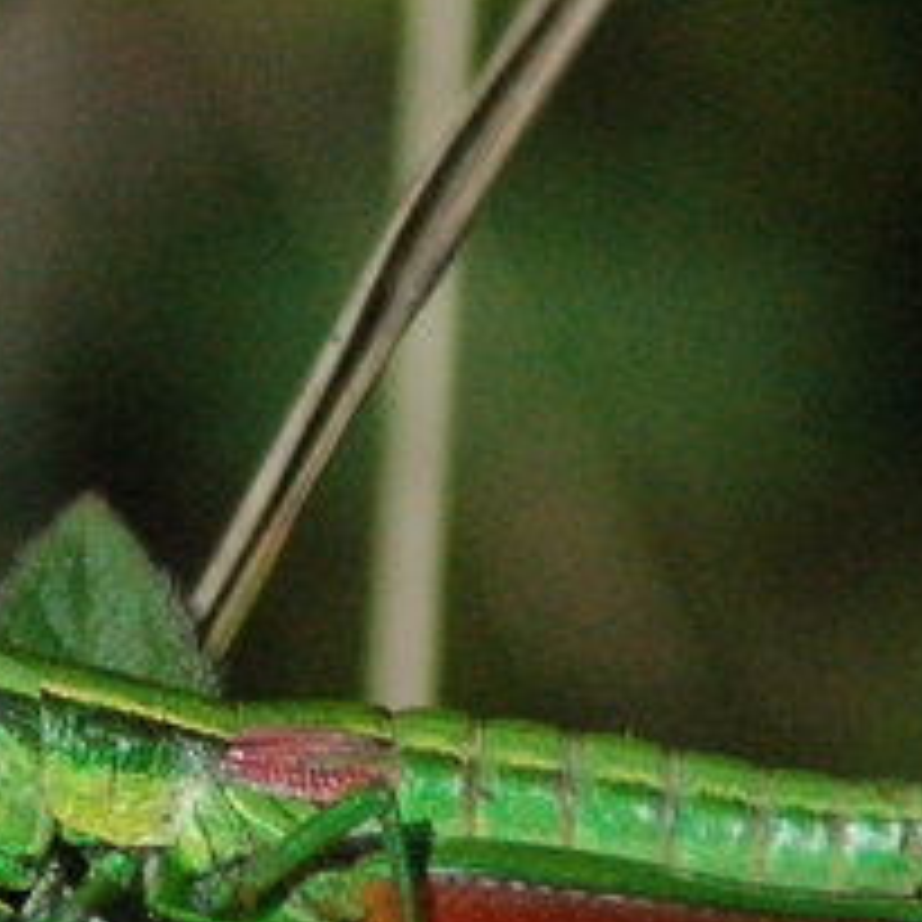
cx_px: 117
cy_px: 810
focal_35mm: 1793
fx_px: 54031
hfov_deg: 1.0
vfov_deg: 1.0
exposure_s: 1/4000
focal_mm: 300
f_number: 10
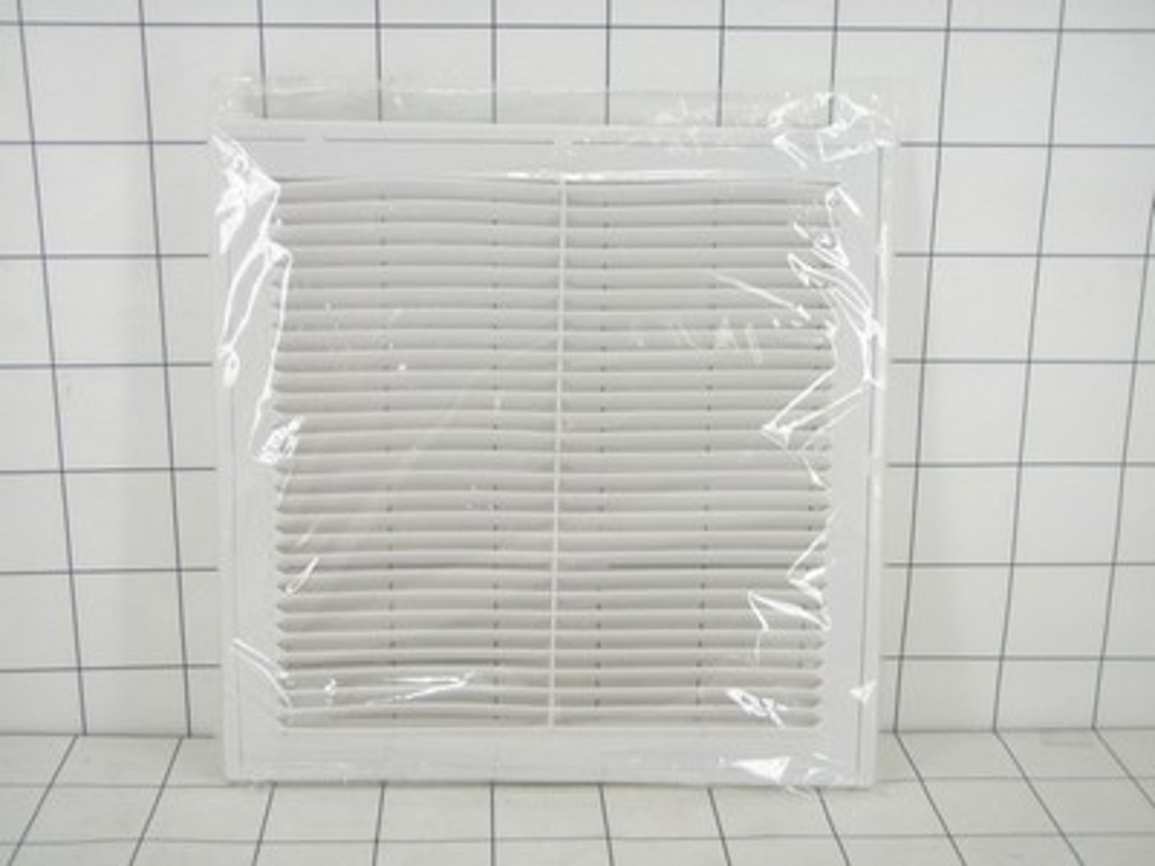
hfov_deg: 37.5
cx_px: 578
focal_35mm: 51
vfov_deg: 28.6
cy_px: 433
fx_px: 1702
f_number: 4
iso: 125
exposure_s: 1/40
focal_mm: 9.13
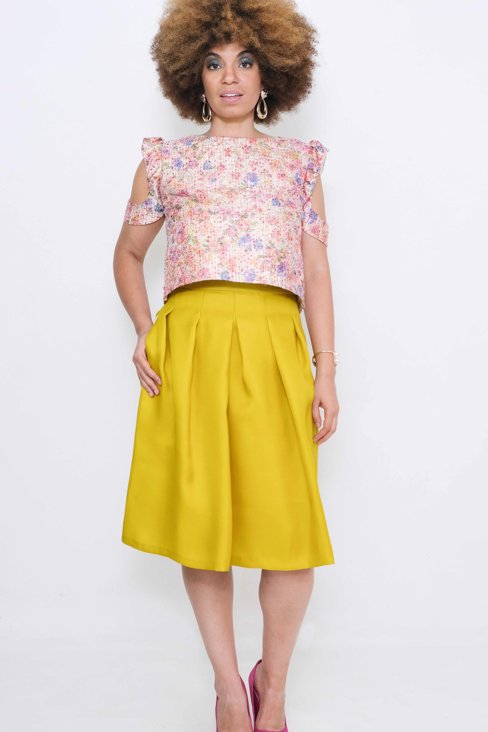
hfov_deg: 28.6
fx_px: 956
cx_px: 227
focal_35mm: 47
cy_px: 380
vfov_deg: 41.9
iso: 250
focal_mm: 28.9
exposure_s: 1/180
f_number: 5
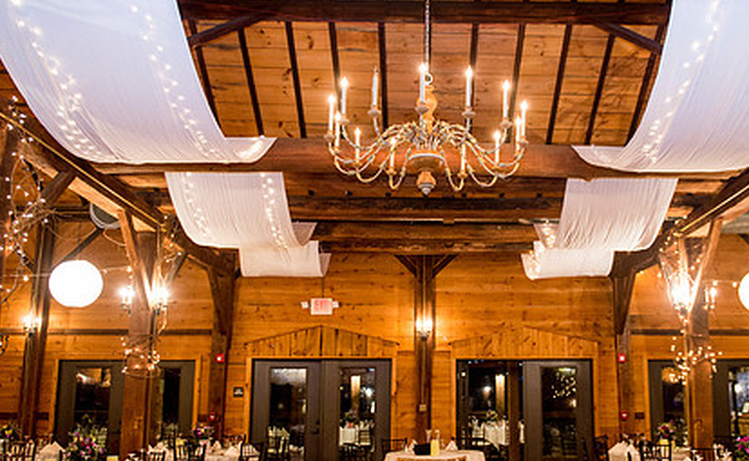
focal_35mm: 35
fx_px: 712
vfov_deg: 35.8
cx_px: 464
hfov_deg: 54.9
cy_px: 276
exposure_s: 1/50
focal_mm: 24
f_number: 2.8
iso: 2000
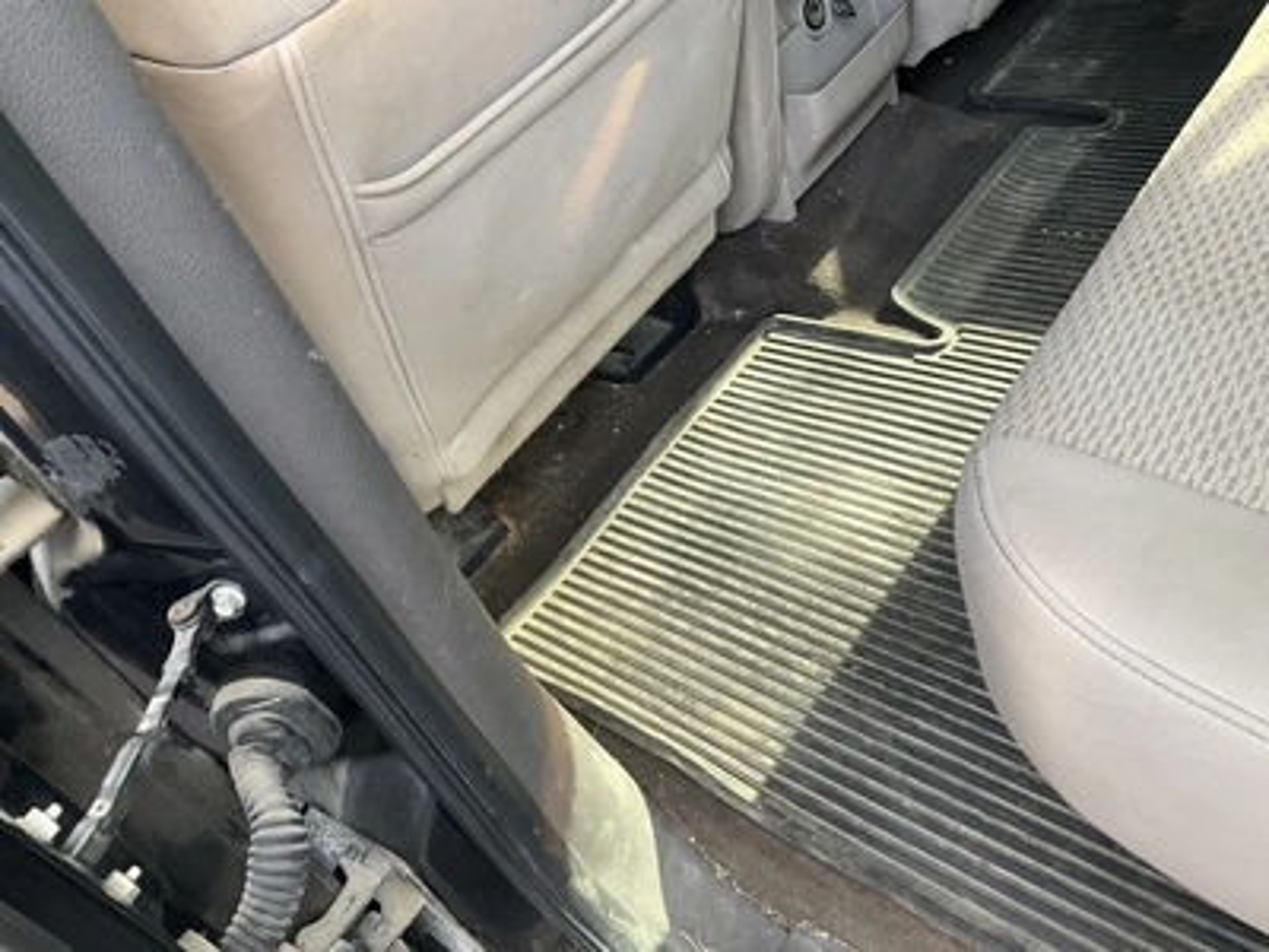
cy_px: 476
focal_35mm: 29
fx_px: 1063
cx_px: 634
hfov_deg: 61.7
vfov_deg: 48.2
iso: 64
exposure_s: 1/106
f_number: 1.8
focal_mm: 3
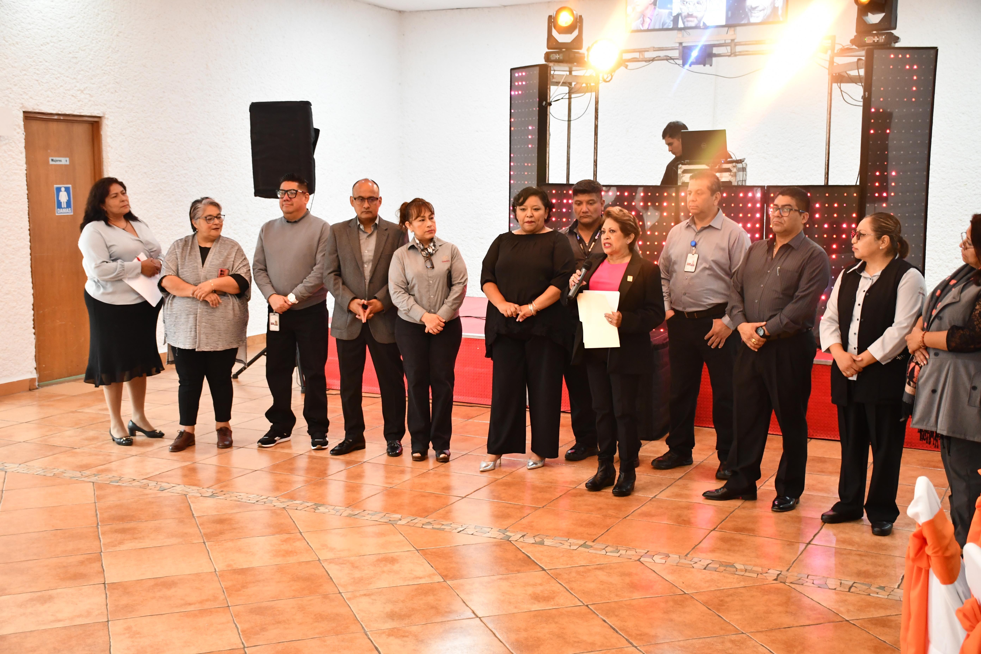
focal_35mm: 45
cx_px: 490
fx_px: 1226
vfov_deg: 29.9
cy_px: 327
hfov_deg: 43.6
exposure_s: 1/60
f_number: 4
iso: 2000
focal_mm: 30
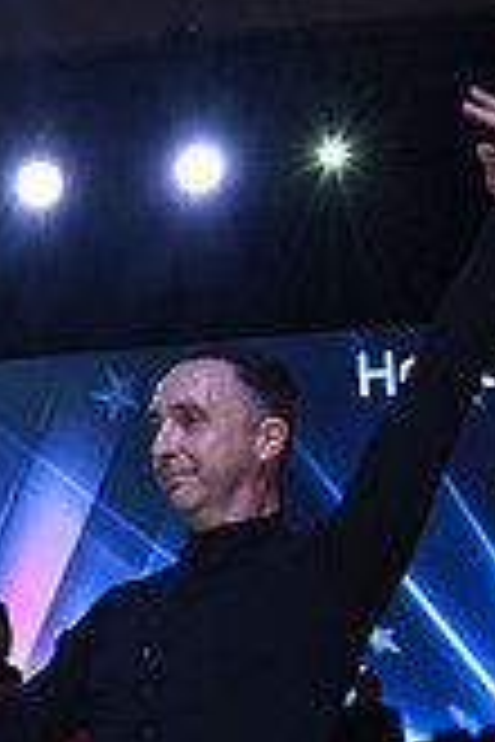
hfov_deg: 10.9
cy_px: 976
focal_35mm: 123
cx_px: -115
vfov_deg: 15.8
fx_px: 2537
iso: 1250
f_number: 14
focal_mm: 35
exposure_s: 1/200
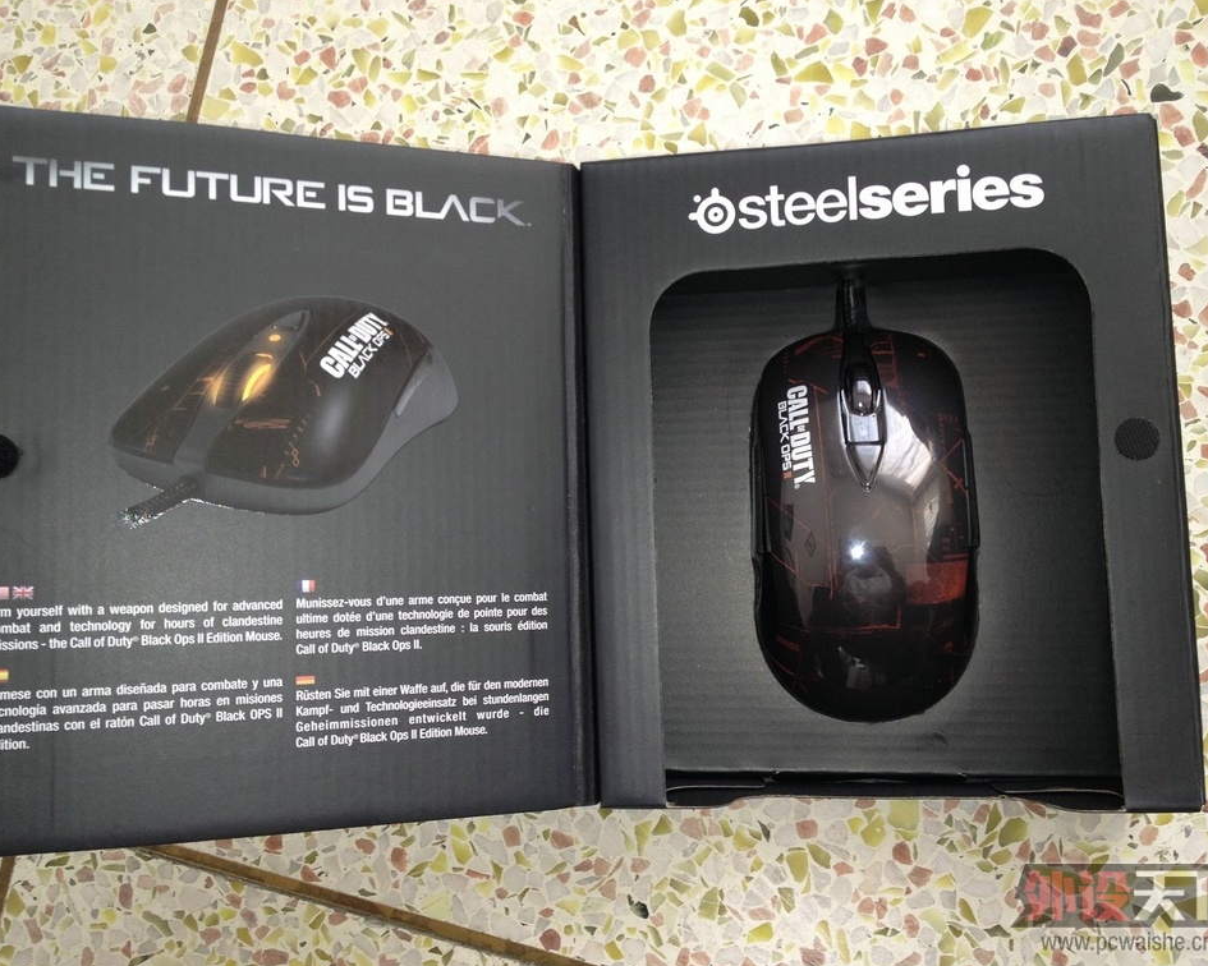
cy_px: 488
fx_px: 1323
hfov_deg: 49.1
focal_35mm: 37
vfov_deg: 40.1
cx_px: 606
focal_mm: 4.28
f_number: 2.4
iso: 50
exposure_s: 1/37
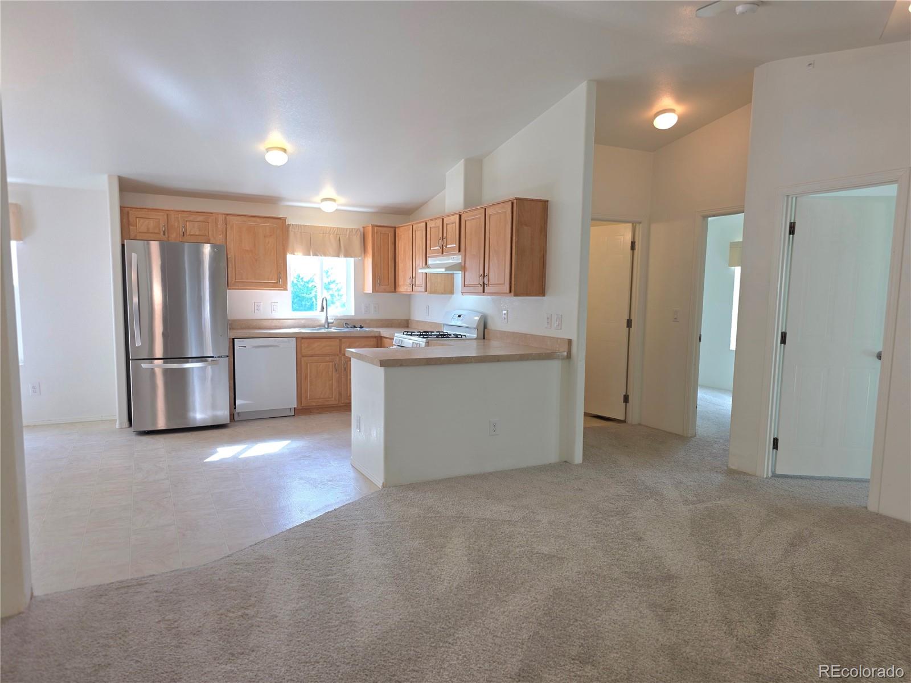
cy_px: 342
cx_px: 456
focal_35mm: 23
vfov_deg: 58.9
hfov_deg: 73.9
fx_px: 605
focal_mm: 6.25
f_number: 1.7
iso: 40
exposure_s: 1/120
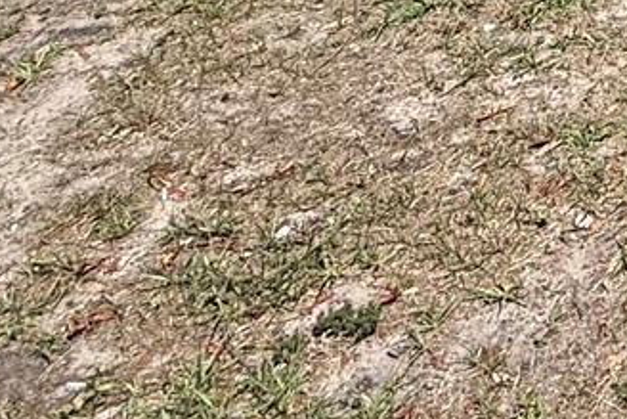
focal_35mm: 71
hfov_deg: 19.7
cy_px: -415
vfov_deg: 15.4
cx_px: 1170
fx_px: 1237
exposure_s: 1/1431
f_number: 2.2
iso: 50
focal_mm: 2.22
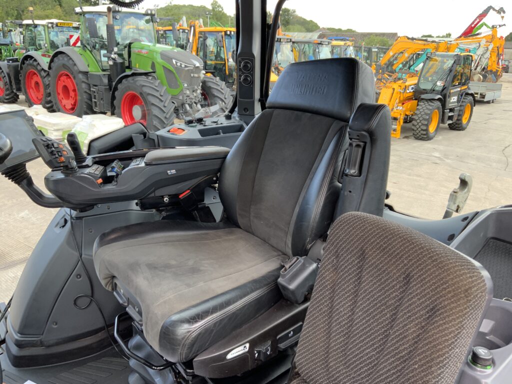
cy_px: 192
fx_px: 429
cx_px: 256
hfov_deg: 61.7
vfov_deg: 48.2
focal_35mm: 29
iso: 32
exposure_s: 1/122
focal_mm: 3
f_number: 1.8
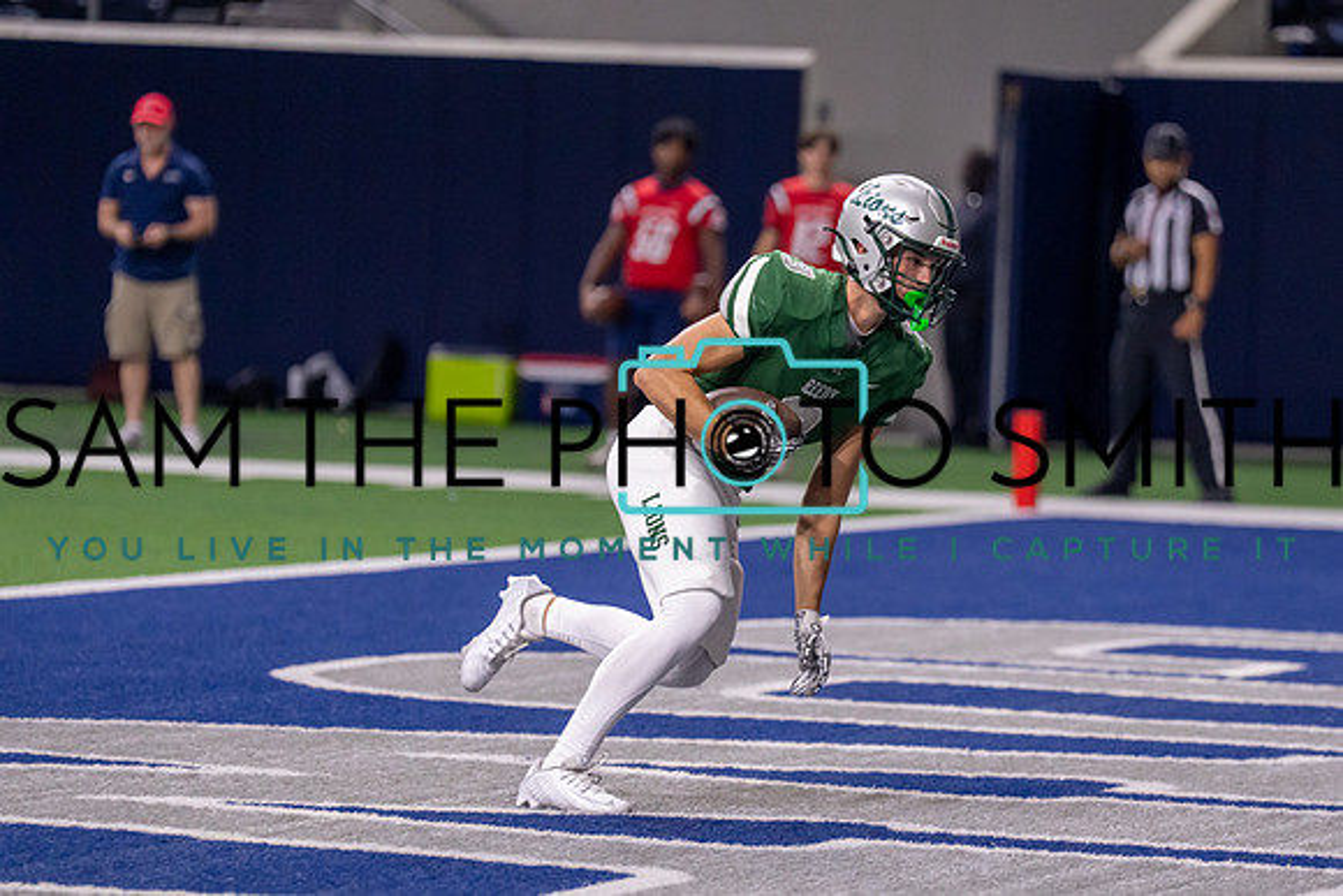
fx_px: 8963
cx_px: 786
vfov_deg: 5.7
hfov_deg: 8.6
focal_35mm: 240
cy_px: 513
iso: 2500
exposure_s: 1/1000
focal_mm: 160
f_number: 2.8
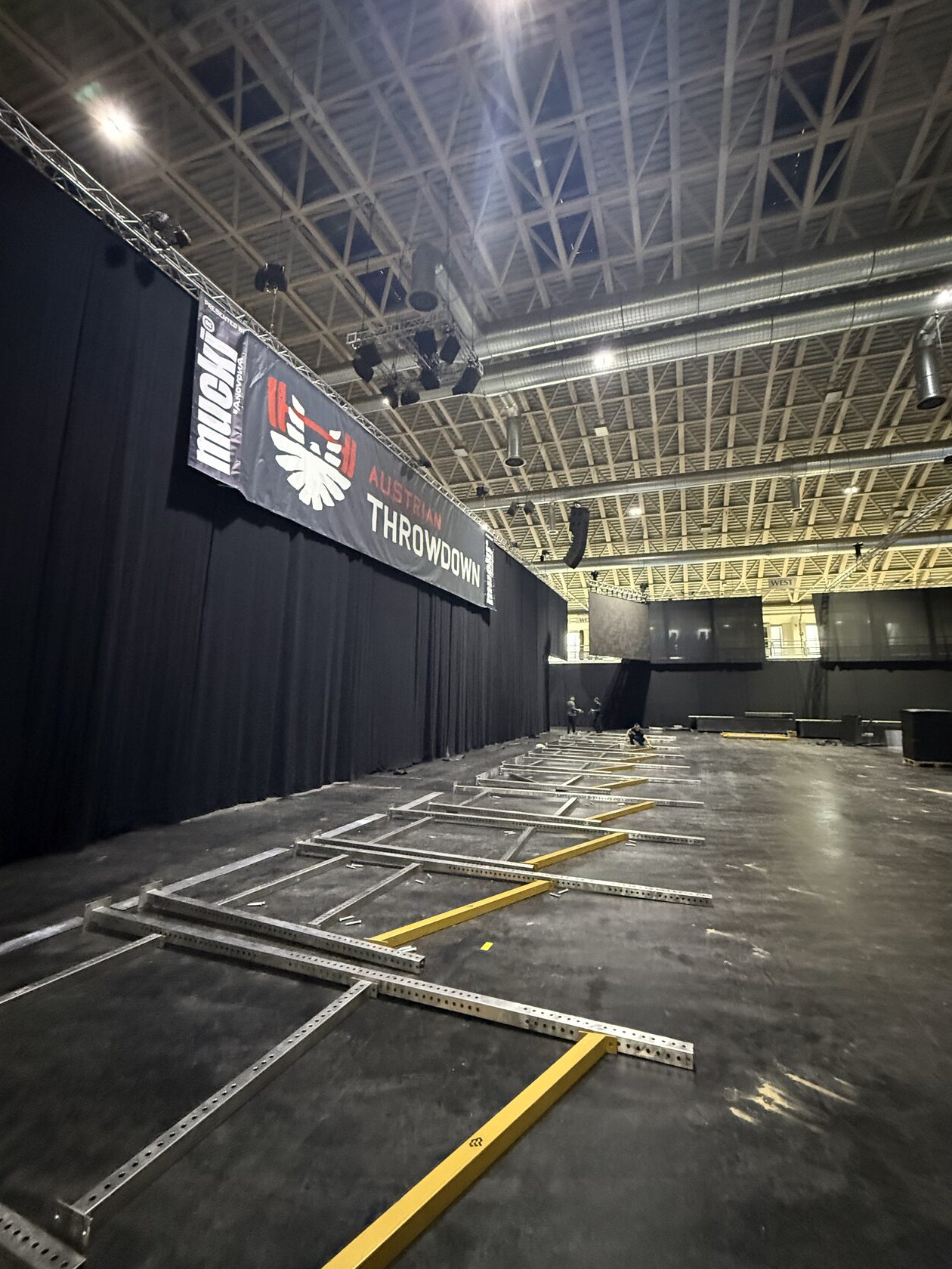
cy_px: 607
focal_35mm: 15
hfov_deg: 81.7
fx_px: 550
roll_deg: +0.2
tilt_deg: +10.3
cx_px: 500
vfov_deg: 98.1
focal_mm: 2.22
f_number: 2.2
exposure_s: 1/40
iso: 1250
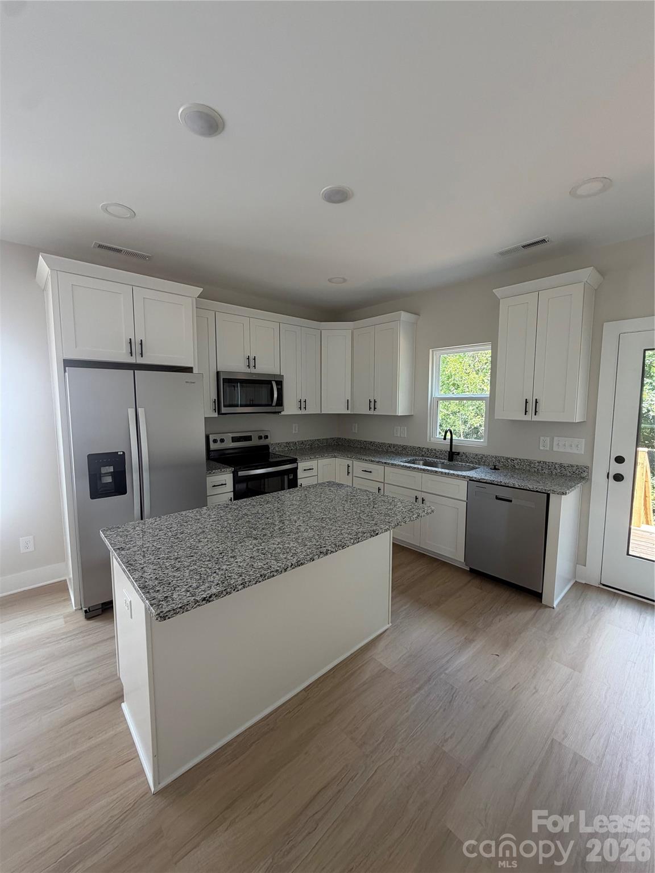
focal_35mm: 14
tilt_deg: -5.5
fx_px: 353
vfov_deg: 102.1
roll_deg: -0.1
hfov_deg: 85.7
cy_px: 436
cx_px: 328
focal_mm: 2.22
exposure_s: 1/121
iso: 125
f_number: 2.2
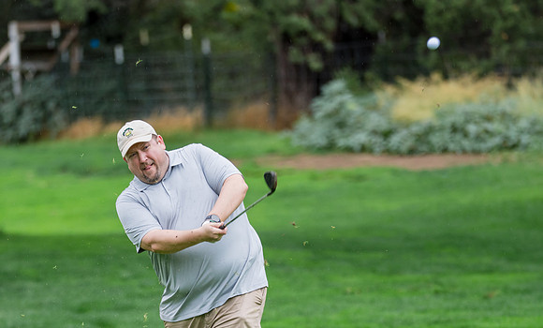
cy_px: 248
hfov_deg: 5.4
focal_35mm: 394
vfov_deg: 3.2
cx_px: 211
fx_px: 5776
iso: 500
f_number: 2.8
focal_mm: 200
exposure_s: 1/640
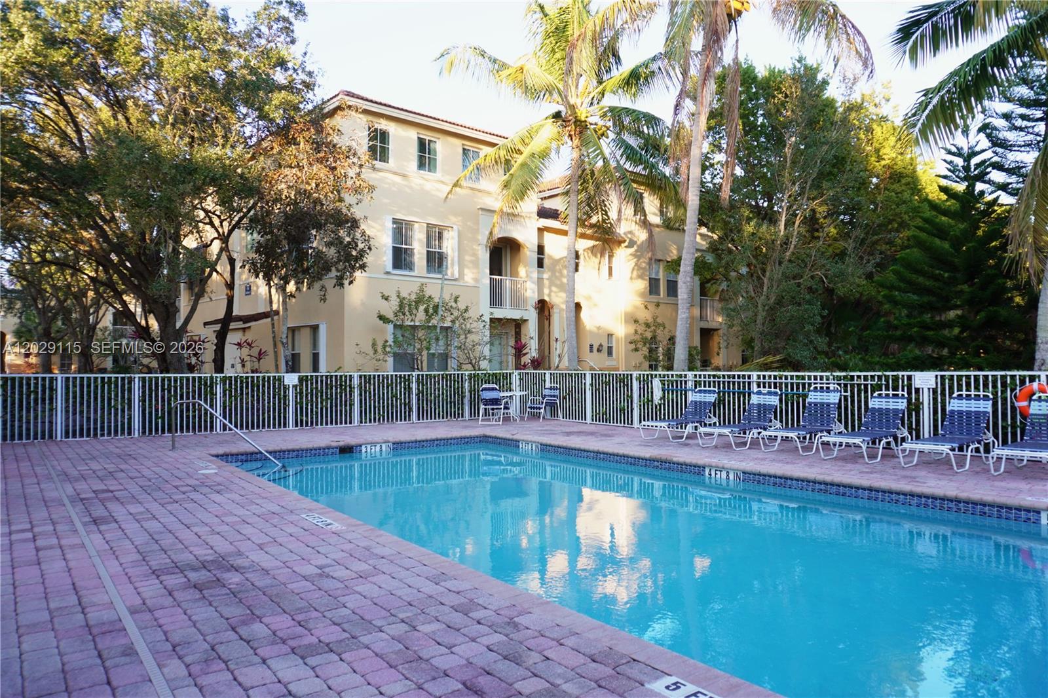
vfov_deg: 53.1
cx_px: 524
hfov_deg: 73.8
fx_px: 698
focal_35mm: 24
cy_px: 349
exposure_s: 1/10
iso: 100
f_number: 3.5
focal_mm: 16
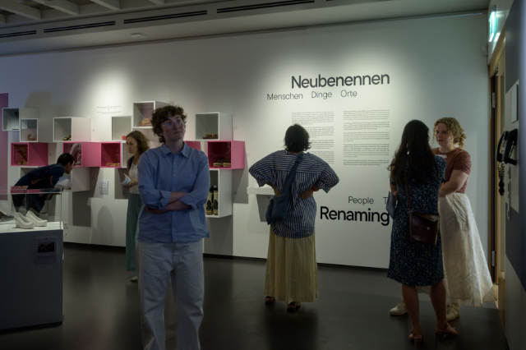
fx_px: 423
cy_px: 175
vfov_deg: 44.9
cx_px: 263
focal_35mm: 29
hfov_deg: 63.7
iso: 1600
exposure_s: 1/30
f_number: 5
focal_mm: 29
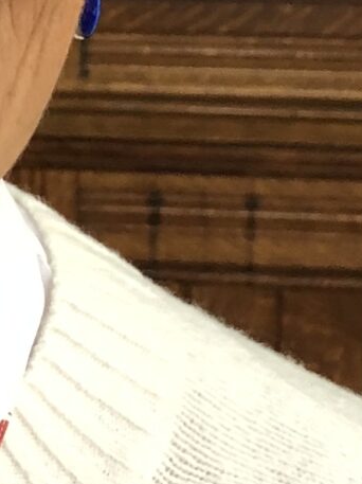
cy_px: 42
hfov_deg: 9.2
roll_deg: +0.0
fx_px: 2192
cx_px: -187
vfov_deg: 12.5
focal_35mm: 157
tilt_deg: -10.9
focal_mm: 3.99
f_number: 1.8
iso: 50
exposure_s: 1/17
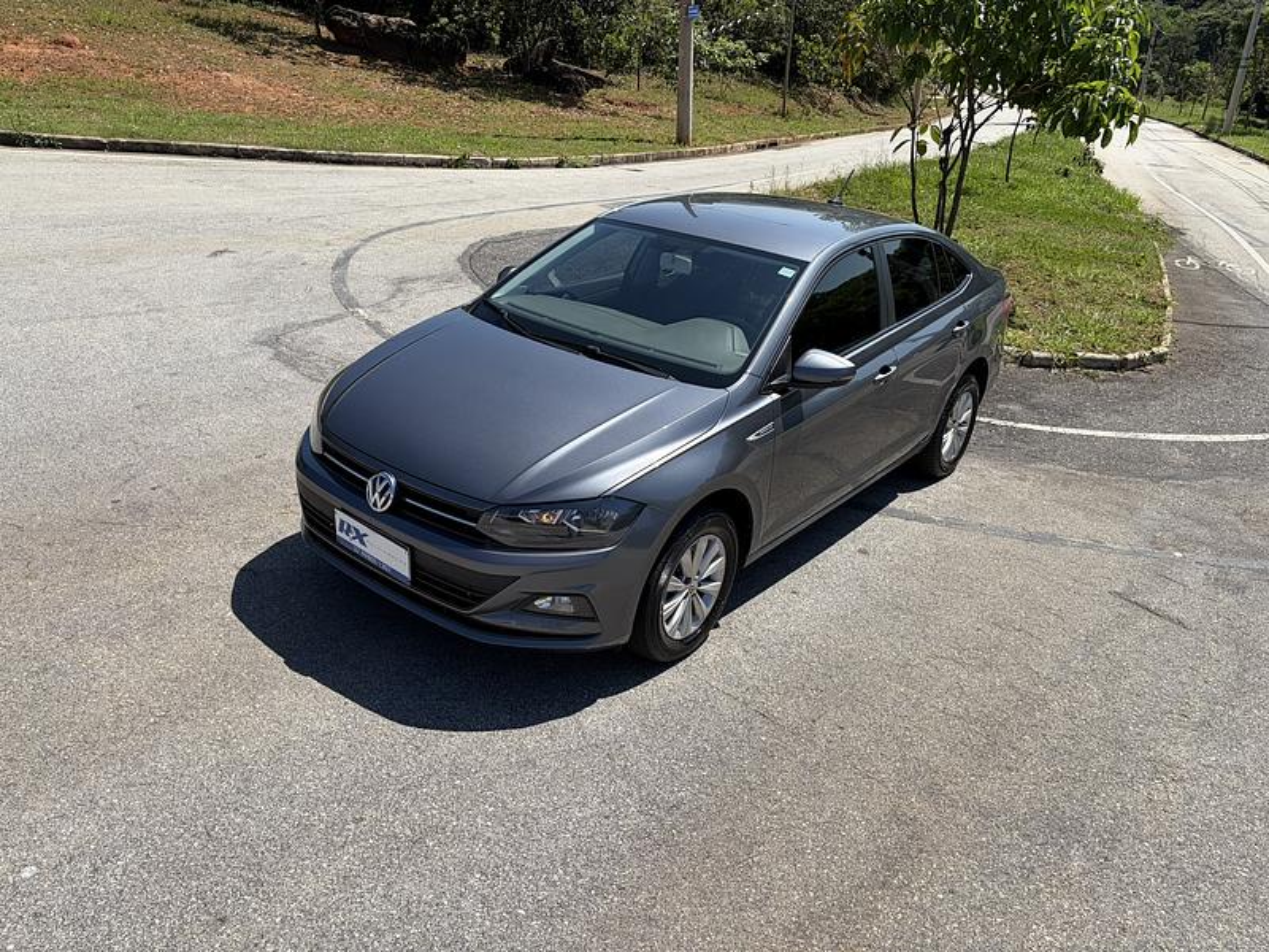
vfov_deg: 53.1
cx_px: 634
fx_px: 953
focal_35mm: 26
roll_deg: +2.7
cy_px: 476
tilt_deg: -32.5
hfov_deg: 67.3
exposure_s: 1/3448
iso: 64
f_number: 1.6
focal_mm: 5.96
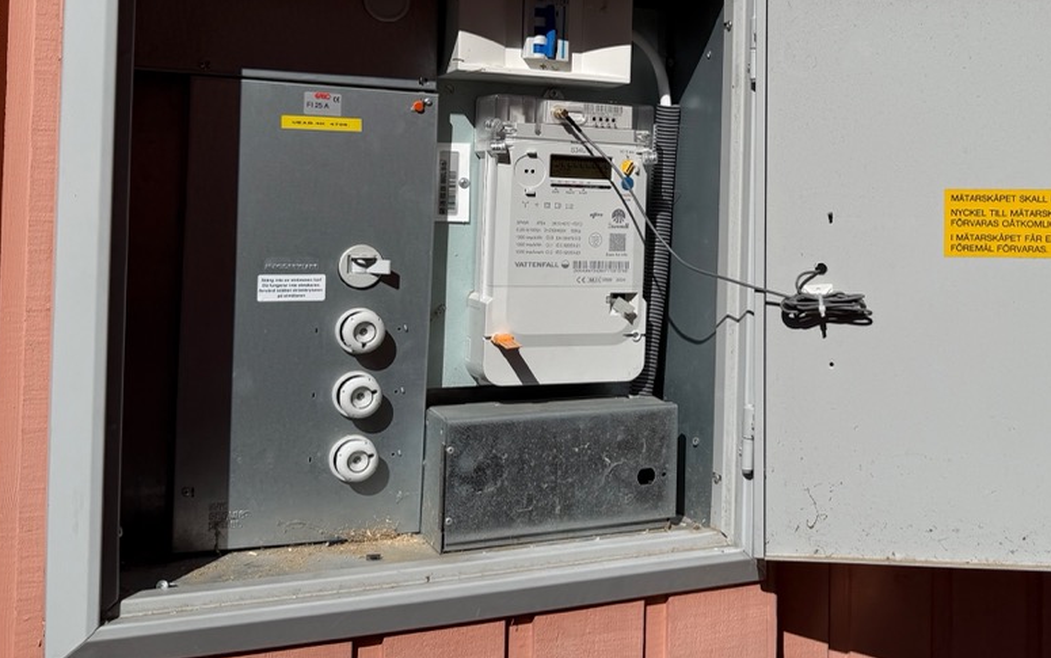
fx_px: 1203
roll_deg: -0.1
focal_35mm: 42
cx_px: 698
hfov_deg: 46.5
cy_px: 182
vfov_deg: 30.2
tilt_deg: +4.0
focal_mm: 6.76
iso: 80
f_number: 1.78
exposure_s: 1/11905
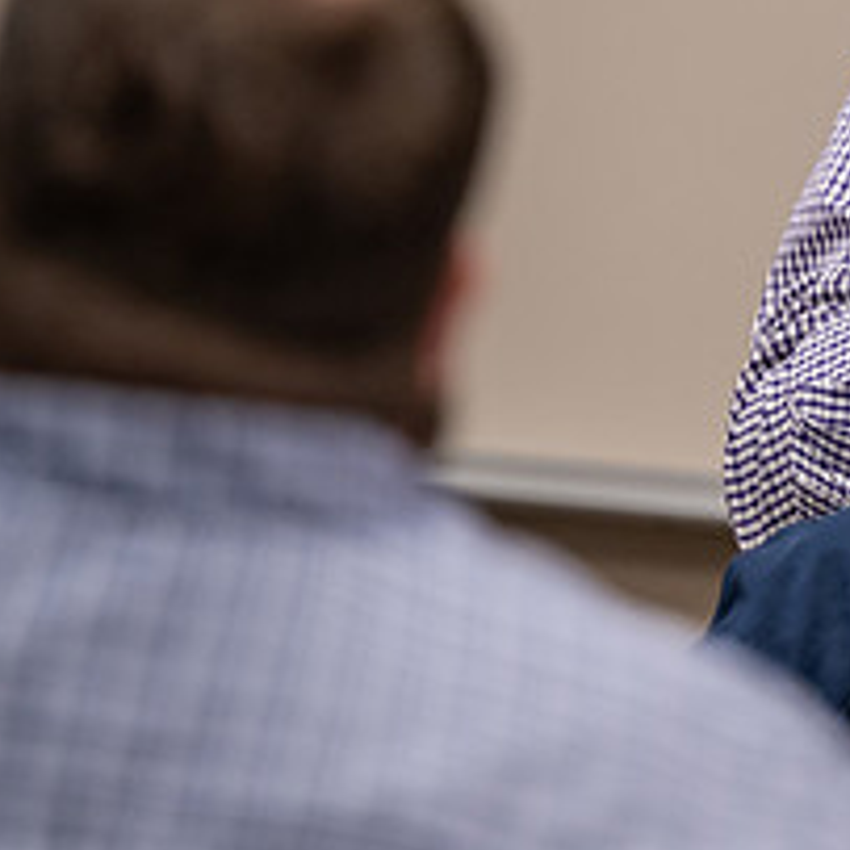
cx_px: 1047
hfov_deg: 4.1
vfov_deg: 4.1
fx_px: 11835
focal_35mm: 426
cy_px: 153
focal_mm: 175
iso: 1600
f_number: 2.8
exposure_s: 1/200
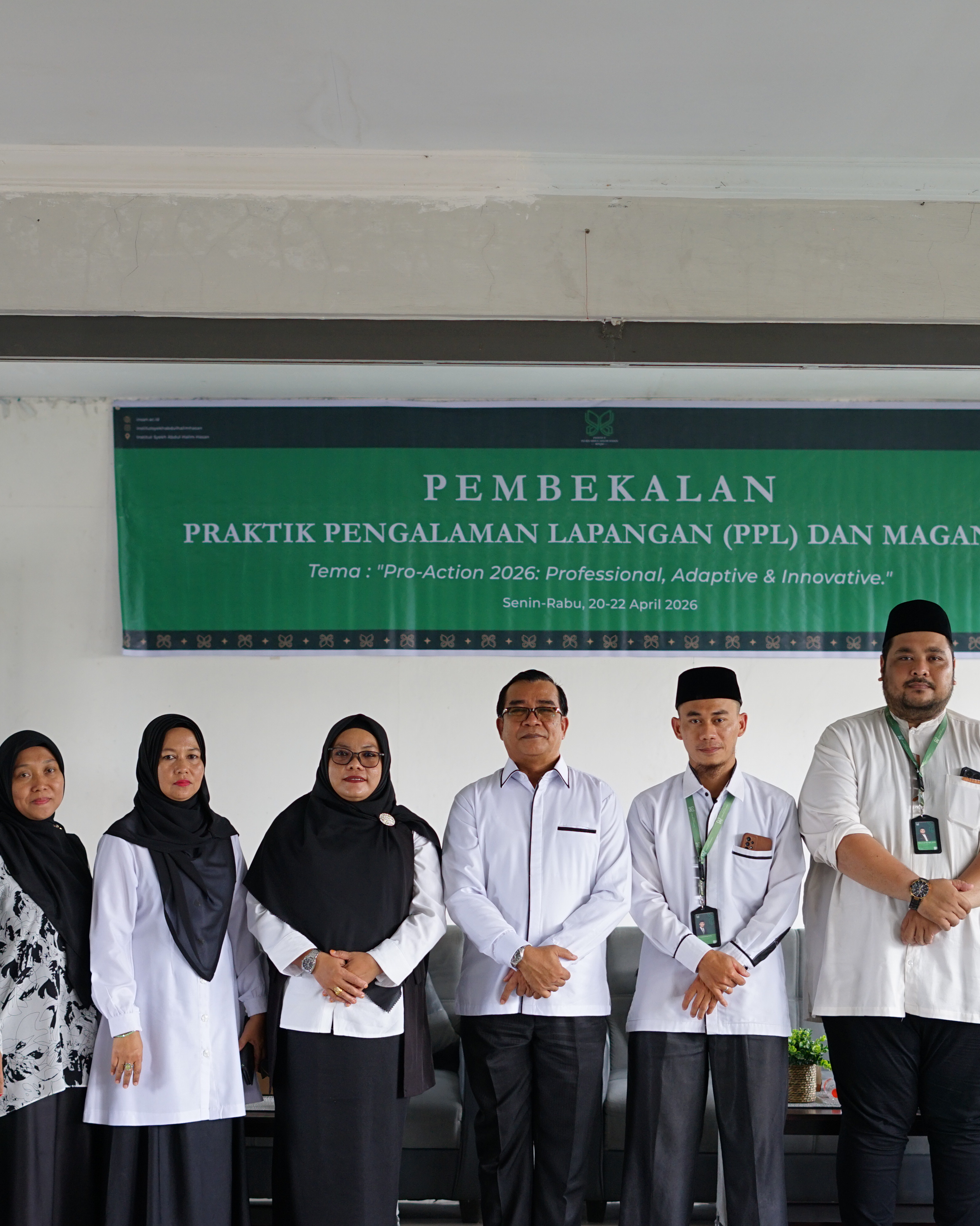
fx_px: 2574
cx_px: 475
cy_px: 618
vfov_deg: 26.8
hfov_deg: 21.6
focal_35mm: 71
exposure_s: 1/100
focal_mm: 50
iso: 400
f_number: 2.8
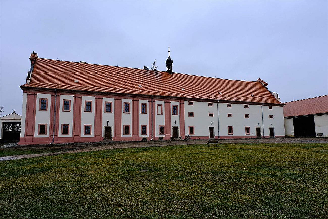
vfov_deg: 53.1
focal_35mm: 24
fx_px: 219
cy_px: 110
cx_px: 164
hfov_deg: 73.7
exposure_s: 1/200
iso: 320
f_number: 5
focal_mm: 16
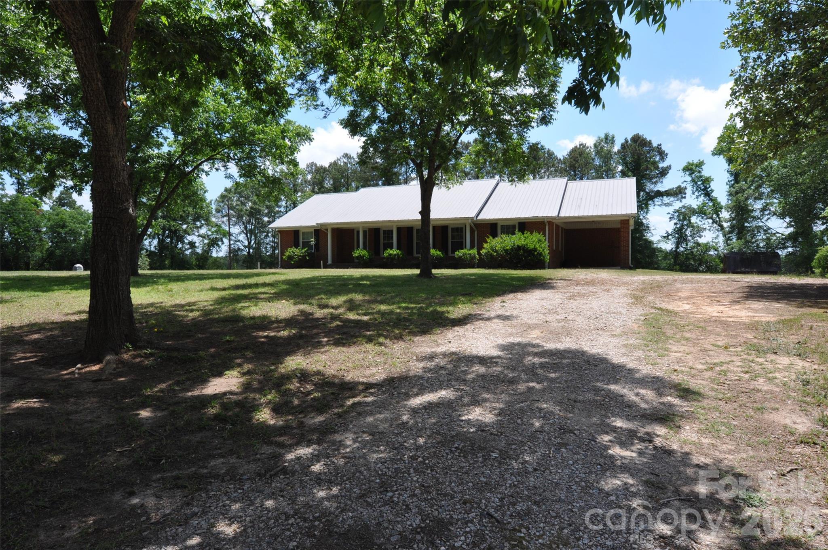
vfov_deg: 59.4
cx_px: 414
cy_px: 275
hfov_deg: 81.3
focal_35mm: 21
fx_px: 482
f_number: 8
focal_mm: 14
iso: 400
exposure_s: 1/250
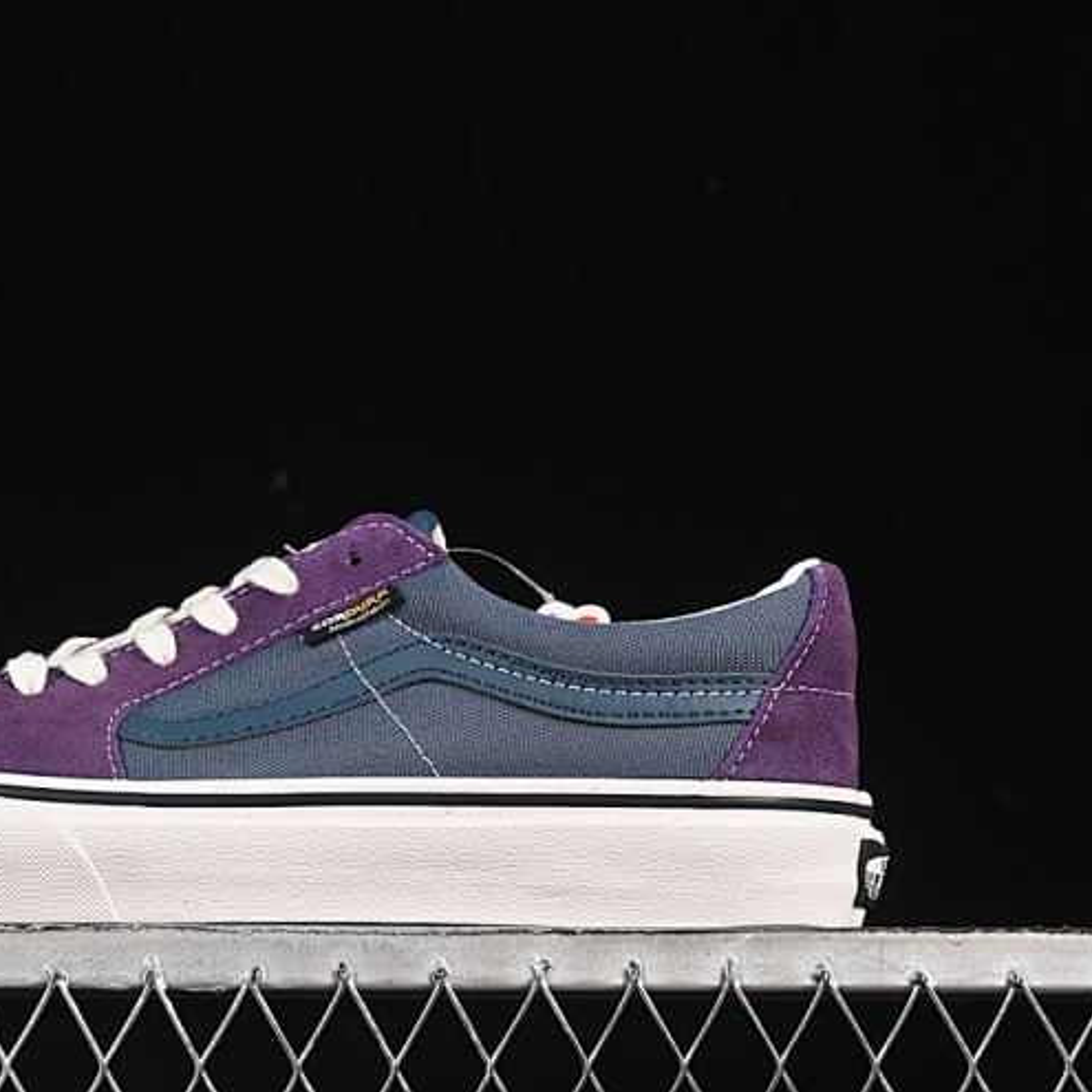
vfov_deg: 16.9
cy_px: 553
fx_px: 3676
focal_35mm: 103
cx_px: 269
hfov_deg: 16.8
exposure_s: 1/60
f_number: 6.3
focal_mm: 50
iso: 160
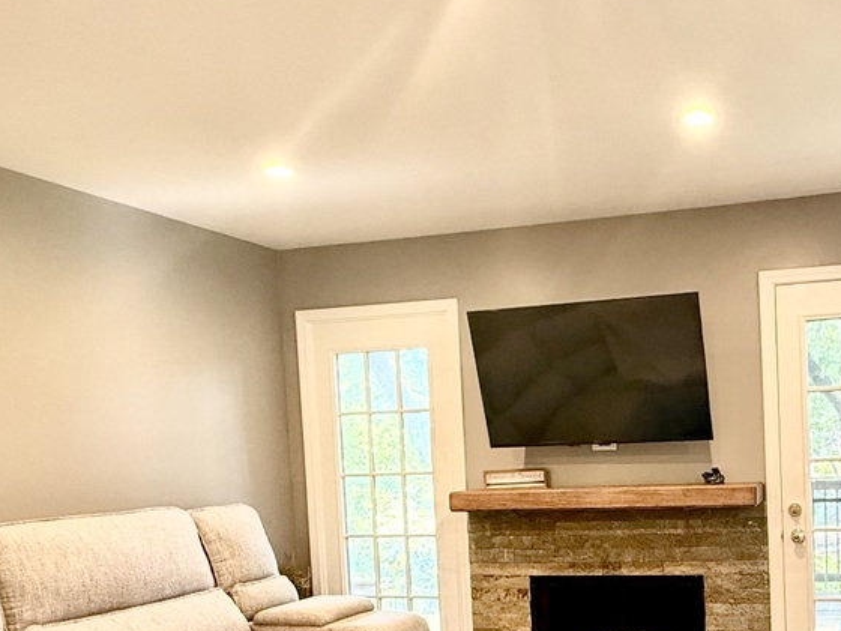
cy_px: 500
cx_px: 718
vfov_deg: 38.3
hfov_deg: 47.4
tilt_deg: -3.0
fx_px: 875
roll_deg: +1.8
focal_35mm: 36
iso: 320
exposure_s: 1/60
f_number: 2.2
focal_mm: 2.22
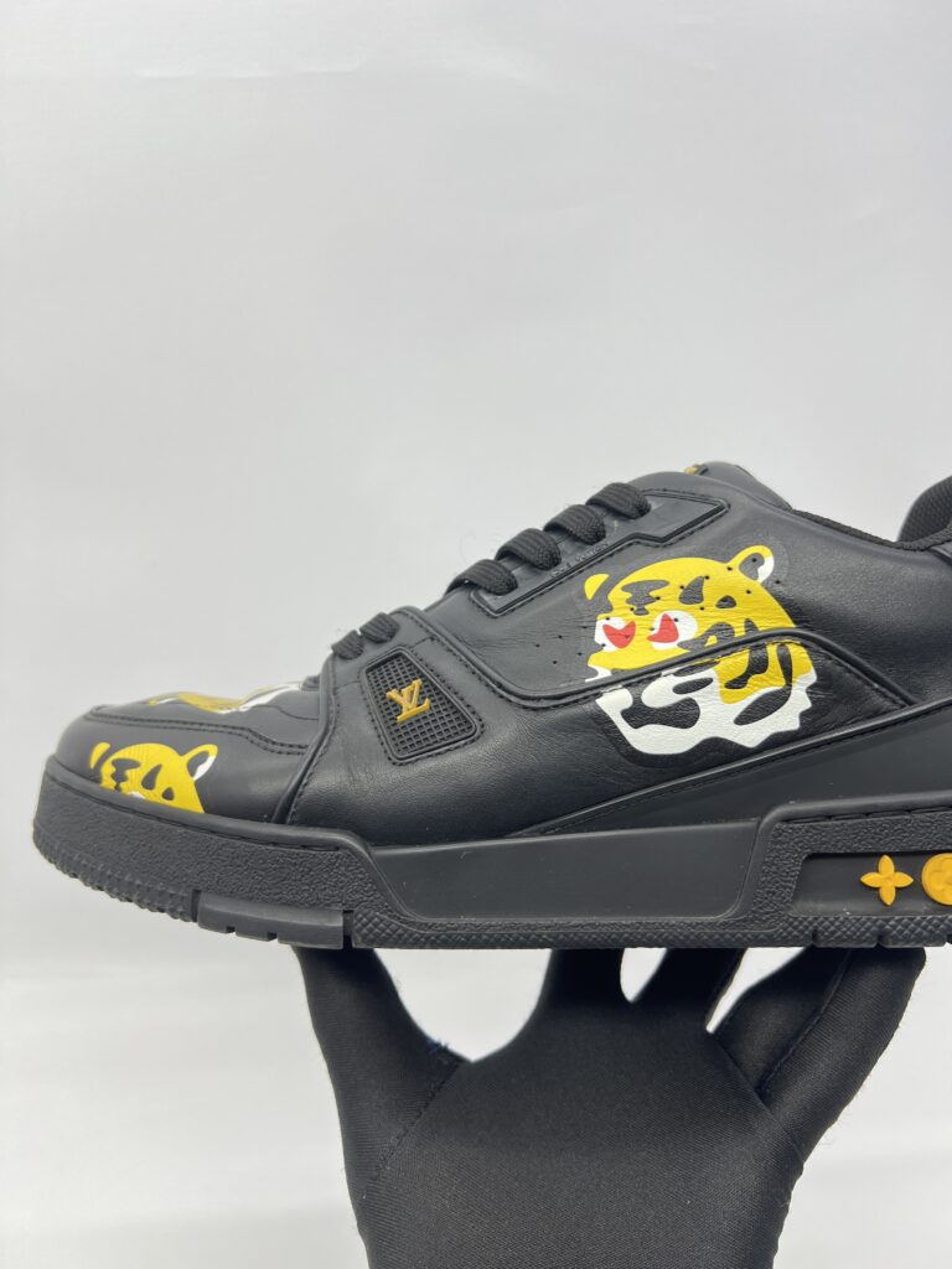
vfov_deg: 67.3
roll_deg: +0.4
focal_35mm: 26
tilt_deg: -21.0
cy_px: 634
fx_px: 953
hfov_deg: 53.1
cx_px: 476
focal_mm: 5.7
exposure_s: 1/101
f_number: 1.5
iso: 32
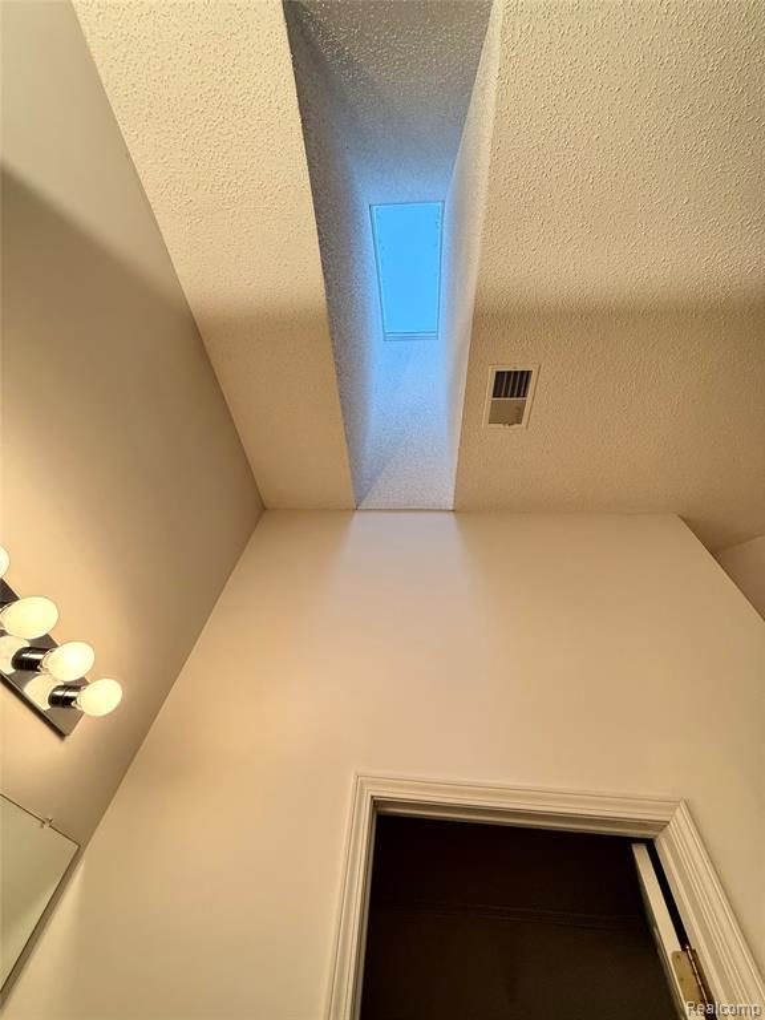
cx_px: 382
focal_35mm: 14
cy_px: 510
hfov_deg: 85.7
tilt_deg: +53.9
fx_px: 413
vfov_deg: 102.1
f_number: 2.2
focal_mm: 2.22
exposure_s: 1/120
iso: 320
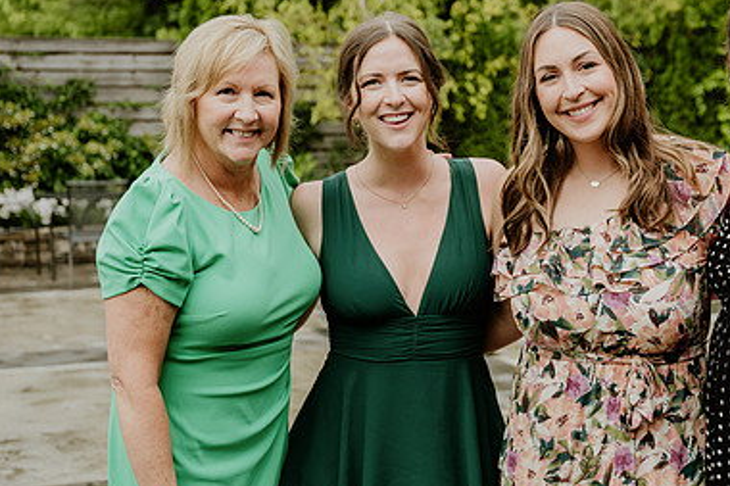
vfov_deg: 20.0
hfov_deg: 29.2
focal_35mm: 68
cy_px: 225
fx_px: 1378
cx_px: 542
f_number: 3.5
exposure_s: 1/400
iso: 200
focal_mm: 44
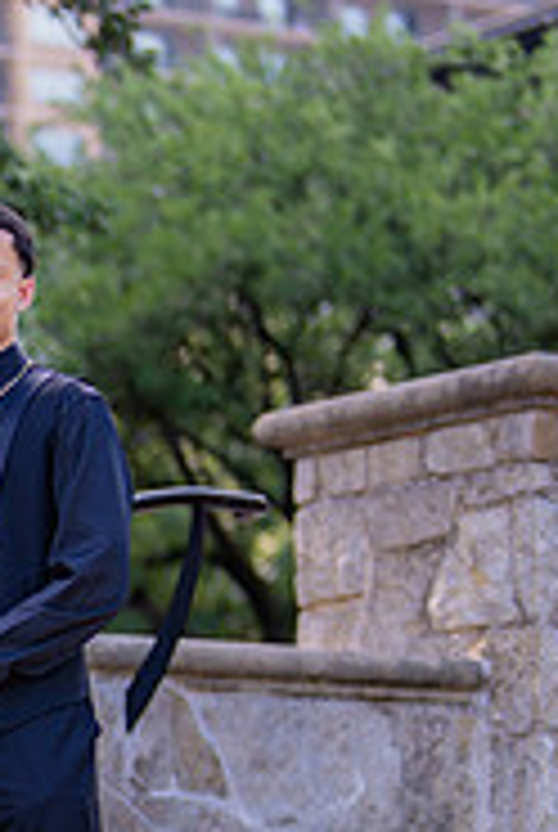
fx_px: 4331
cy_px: 925
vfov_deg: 10.8
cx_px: -685
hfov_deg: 7.0
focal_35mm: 187
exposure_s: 1/1600
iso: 200
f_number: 1.2
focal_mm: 50
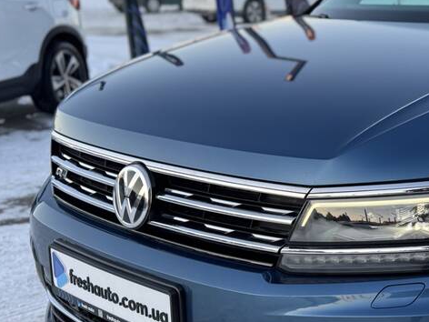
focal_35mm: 61
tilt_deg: -16.7
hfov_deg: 29.5
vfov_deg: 24.0
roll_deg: +1.4
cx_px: 434
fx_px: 756
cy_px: 202
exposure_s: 1/379
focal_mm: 6.76
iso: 125
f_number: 1.78
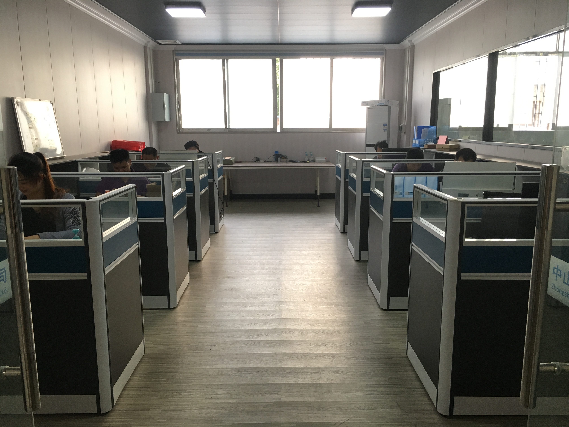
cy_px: 214
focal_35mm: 29
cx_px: 284
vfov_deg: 48.2
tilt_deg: -10.2
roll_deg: +0.9
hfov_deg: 61.7
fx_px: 477
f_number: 2.2
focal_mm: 4.15
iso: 50
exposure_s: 1/33
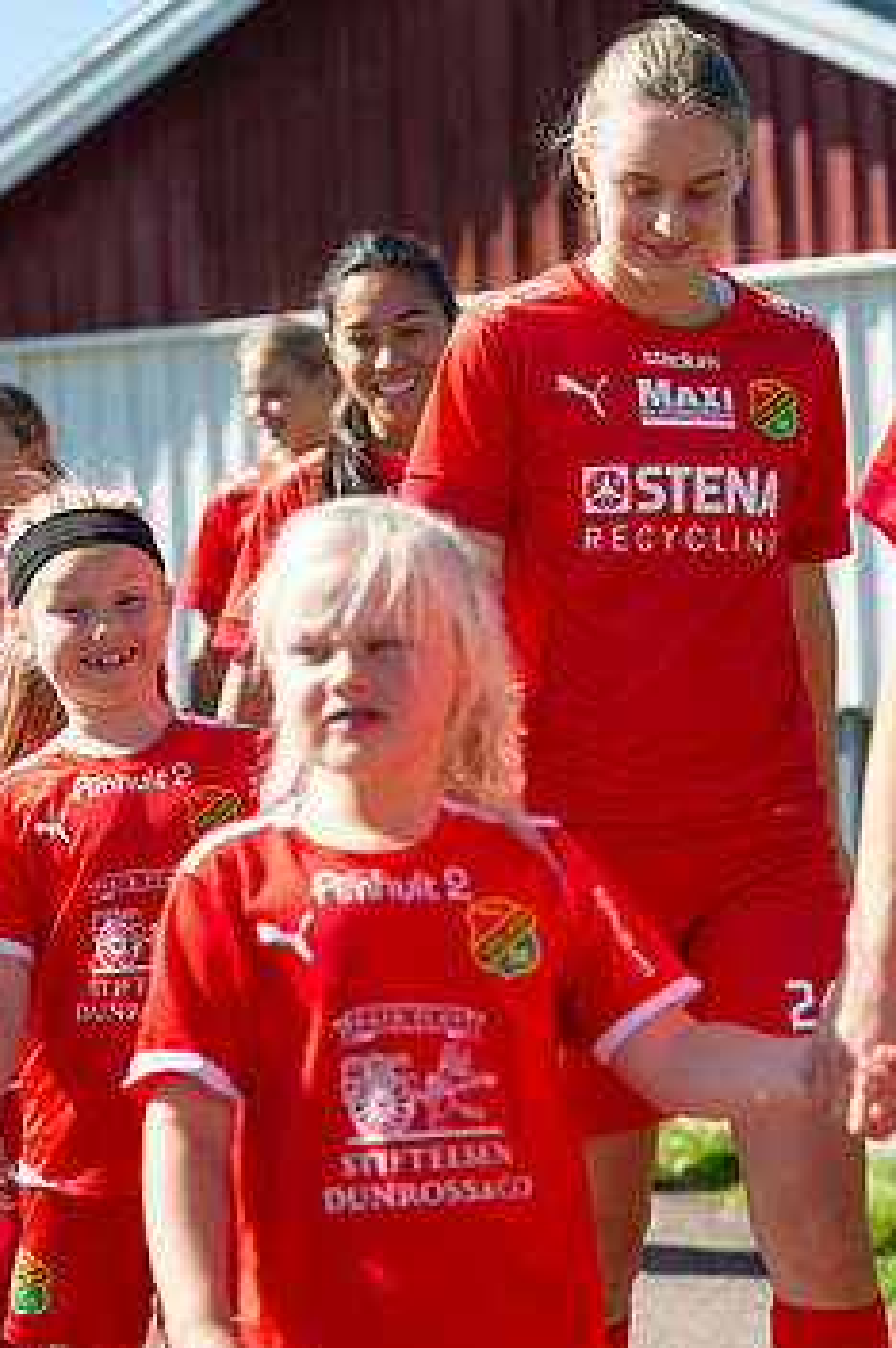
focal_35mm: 110
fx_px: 4114
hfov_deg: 12.4
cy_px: 735
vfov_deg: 18.6
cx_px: 526
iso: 320
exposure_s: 1/1250
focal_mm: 86
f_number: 5
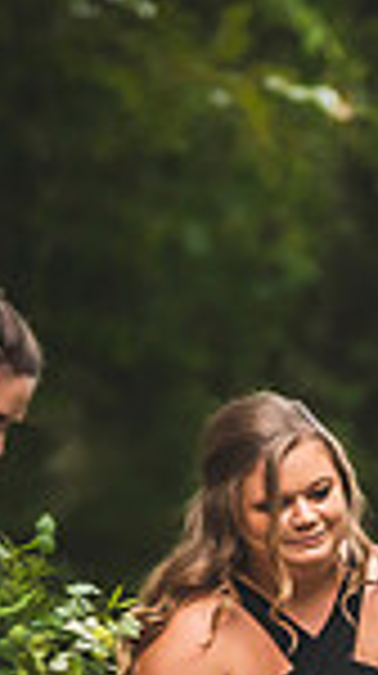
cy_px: 817
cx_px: 1233
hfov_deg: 1.5
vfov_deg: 2.7
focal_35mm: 812
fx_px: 14518
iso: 640
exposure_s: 1/640
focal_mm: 200
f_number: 2.8
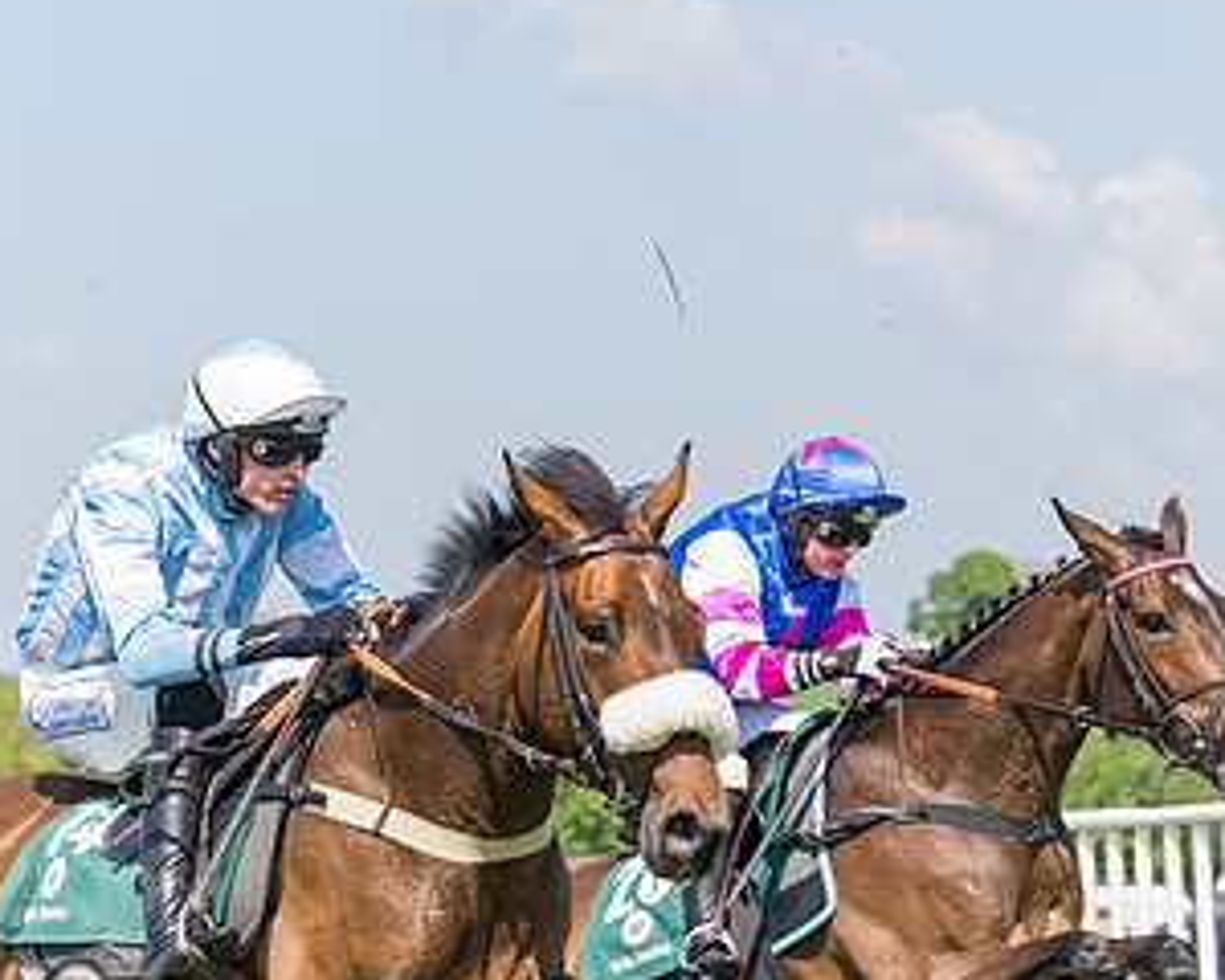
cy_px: 767
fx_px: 5910
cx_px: 629
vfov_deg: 9.5
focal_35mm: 163
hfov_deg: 11.8
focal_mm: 70
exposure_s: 1/3200
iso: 400
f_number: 4
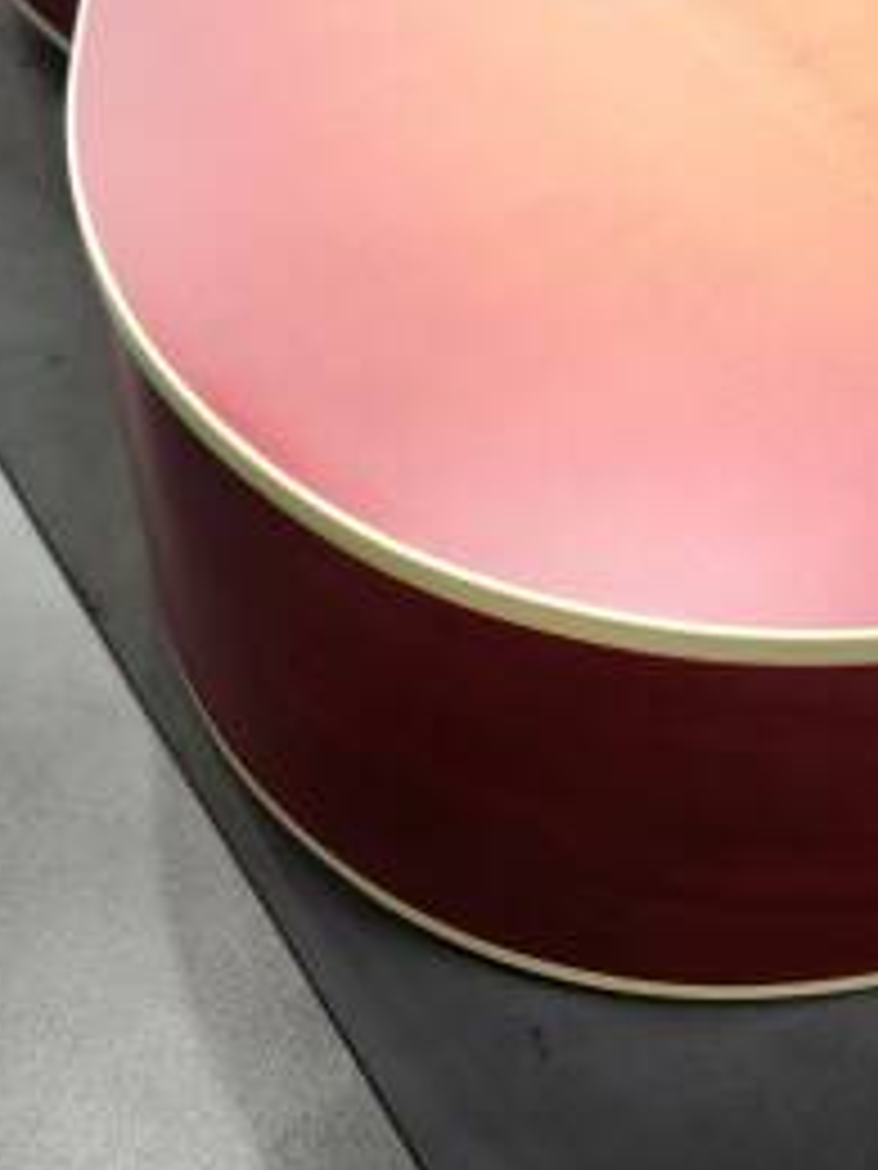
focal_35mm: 46
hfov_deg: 30.3
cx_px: 770
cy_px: 410
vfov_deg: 40.8
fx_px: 1556
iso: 100
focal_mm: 5.54
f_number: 1.8
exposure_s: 1/120
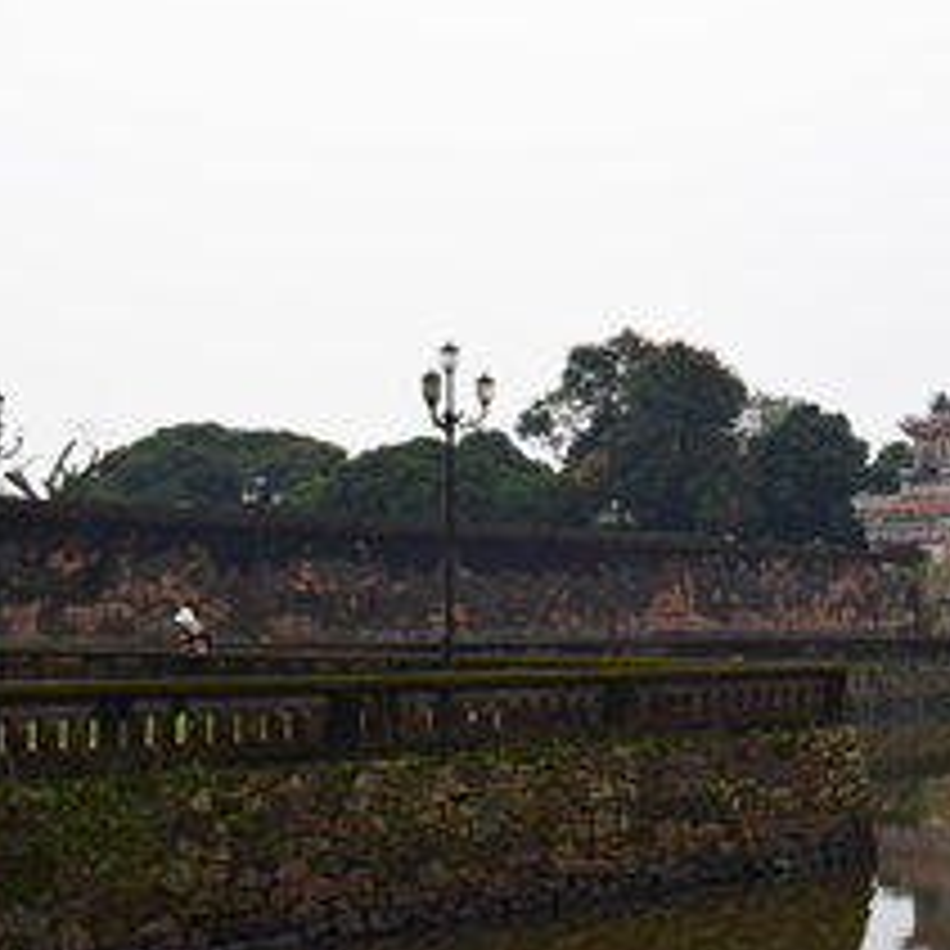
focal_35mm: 63
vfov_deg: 27.3
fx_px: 1956
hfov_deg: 26.4
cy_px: 403
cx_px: 851
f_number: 8
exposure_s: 1/50
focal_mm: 26
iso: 400
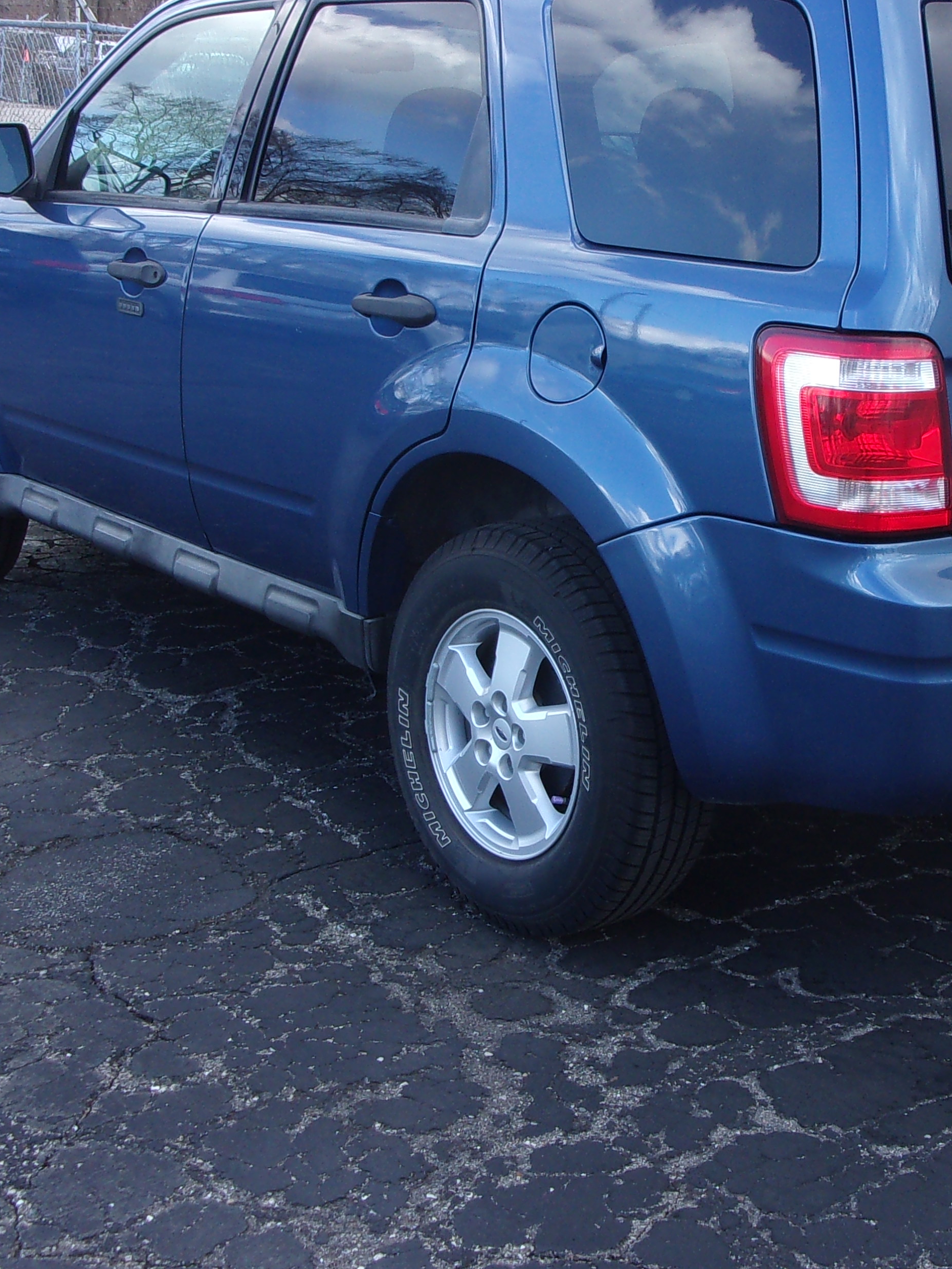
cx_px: 705
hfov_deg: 27.7
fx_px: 1907
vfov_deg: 36.8
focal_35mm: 52
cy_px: 552
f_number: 3.9
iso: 80
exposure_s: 1/100
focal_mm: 5.1
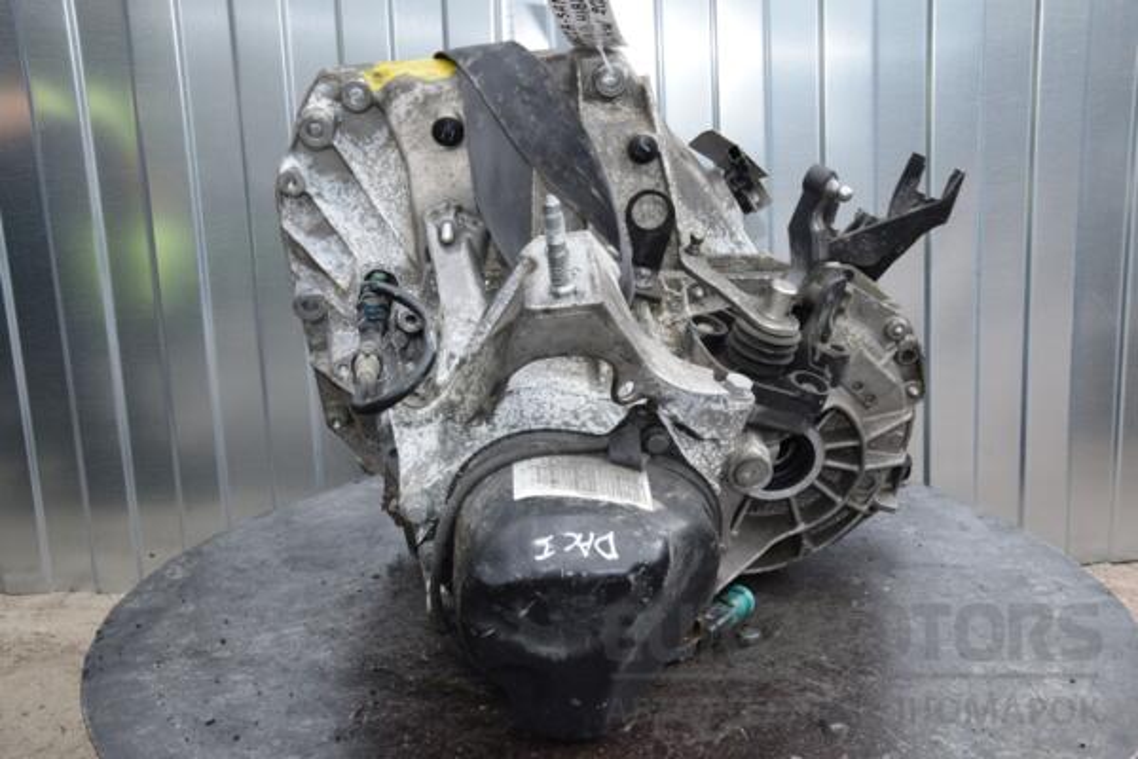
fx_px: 1328
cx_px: 569
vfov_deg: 31.9
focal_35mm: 42
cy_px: 380
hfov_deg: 46.4
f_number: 16
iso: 800
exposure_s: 1/200
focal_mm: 28
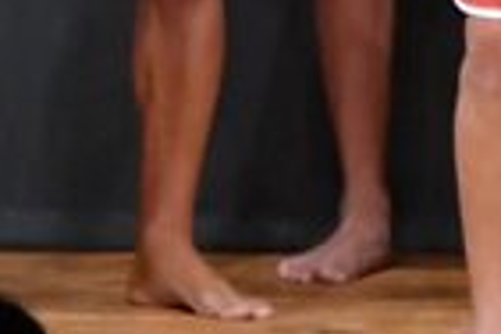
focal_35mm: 1406
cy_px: -231
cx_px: 1000
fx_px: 19565
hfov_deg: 1.5
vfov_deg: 1.0
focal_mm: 170
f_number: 5.6
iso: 8000
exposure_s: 1/400
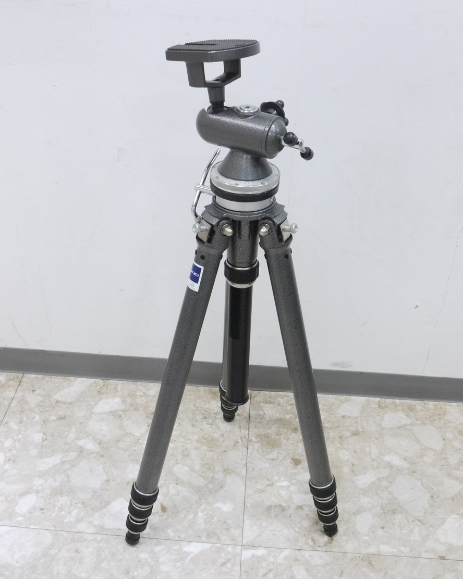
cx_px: 229
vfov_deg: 47.9
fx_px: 651
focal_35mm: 38
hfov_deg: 39.2
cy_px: 297
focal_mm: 18
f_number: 7.1
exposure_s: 1/60
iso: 800
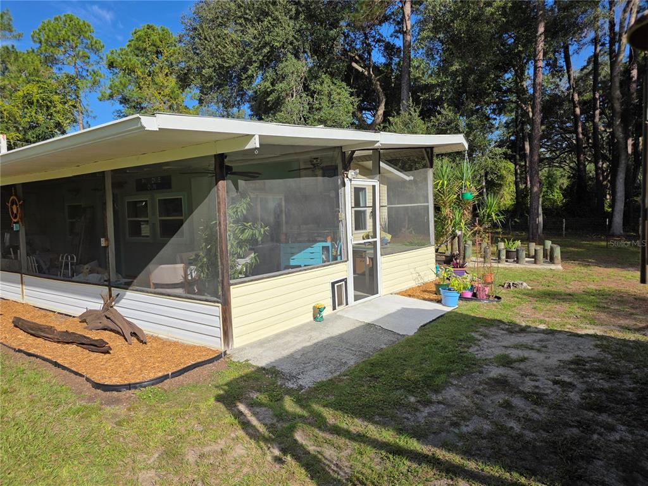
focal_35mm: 23
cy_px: 243
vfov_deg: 58.9
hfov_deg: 73.9
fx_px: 431
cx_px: 324
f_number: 1.7
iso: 64
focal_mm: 6.3
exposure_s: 1/7944
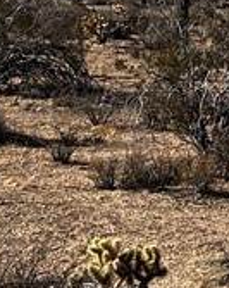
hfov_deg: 8.8
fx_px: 1325
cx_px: 582
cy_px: -53
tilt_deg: +2.0
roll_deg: -0.1
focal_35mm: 156
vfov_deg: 12.1
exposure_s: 1/5319
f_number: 1.5
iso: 50
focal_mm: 5.7
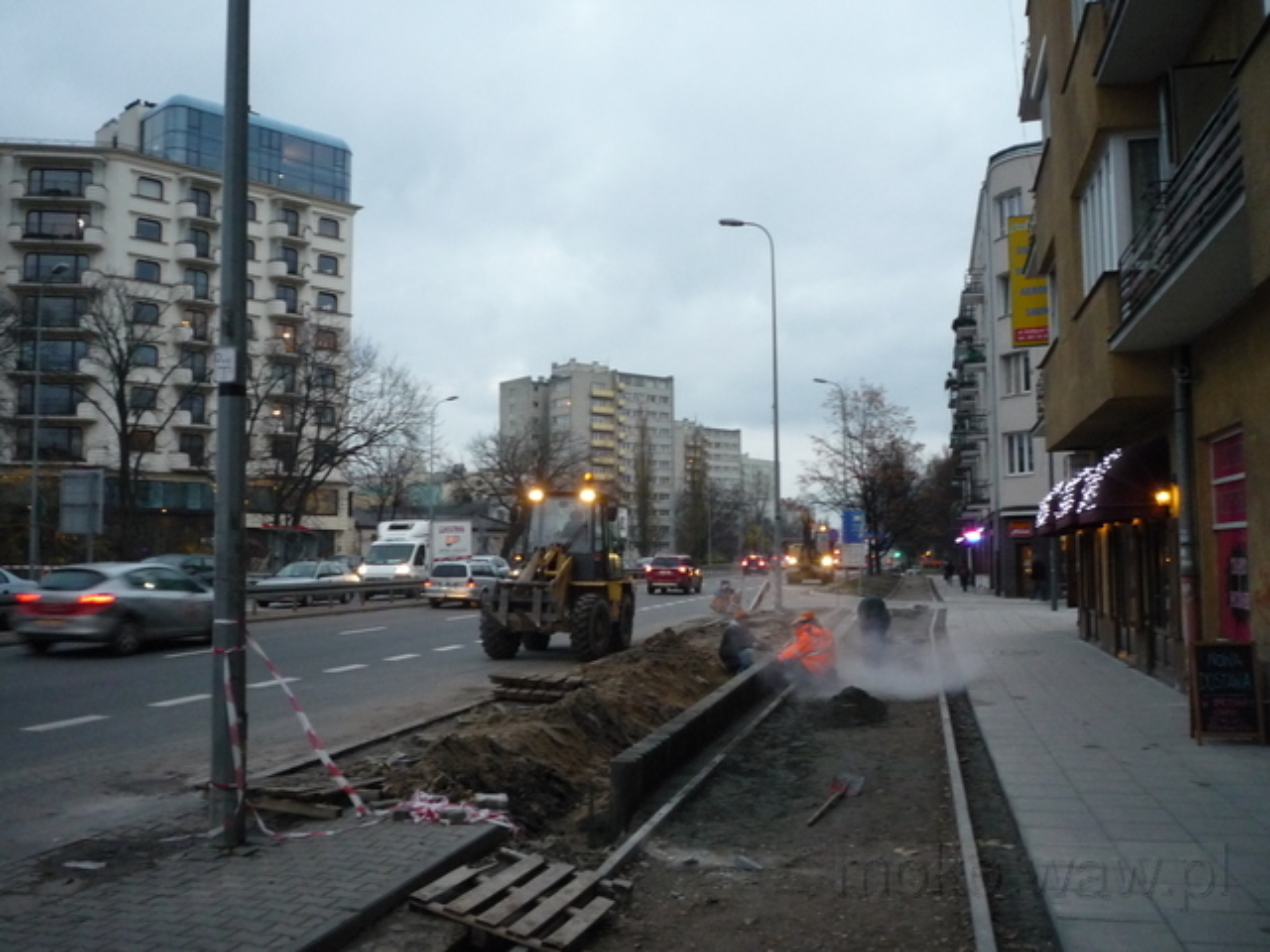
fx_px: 1174
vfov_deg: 44.2
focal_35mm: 32
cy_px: 476
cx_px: 635
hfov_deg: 56.8
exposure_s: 1/30
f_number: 3.3
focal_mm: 5.2
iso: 320
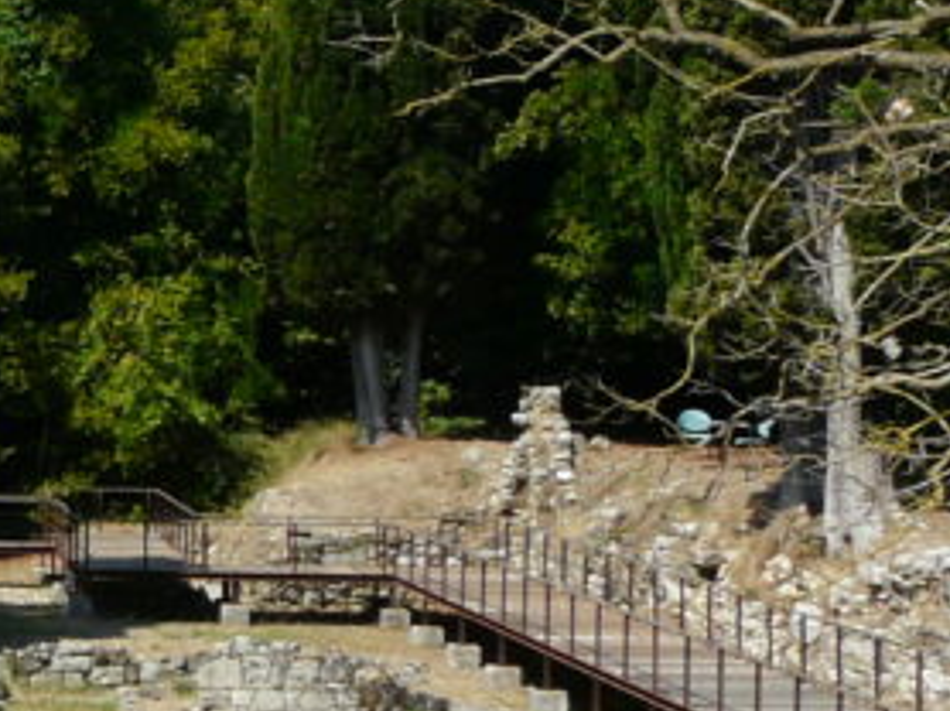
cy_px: 390
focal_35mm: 118
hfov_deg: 14.5
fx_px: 3236
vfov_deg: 12.5
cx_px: -796
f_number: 5.6
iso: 100
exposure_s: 1/320
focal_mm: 5.2
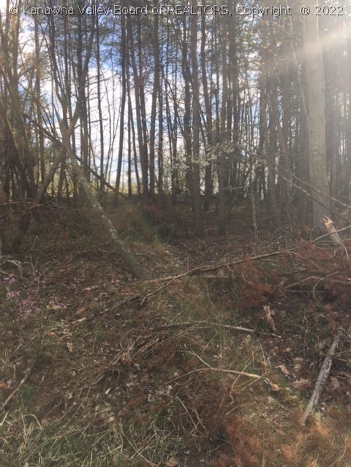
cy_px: 234
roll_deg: +1.7
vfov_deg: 61.7
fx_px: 392
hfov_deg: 48.2
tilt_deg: -0.2
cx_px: 176
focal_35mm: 29
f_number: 2.2
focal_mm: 4.15
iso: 25
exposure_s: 1/635
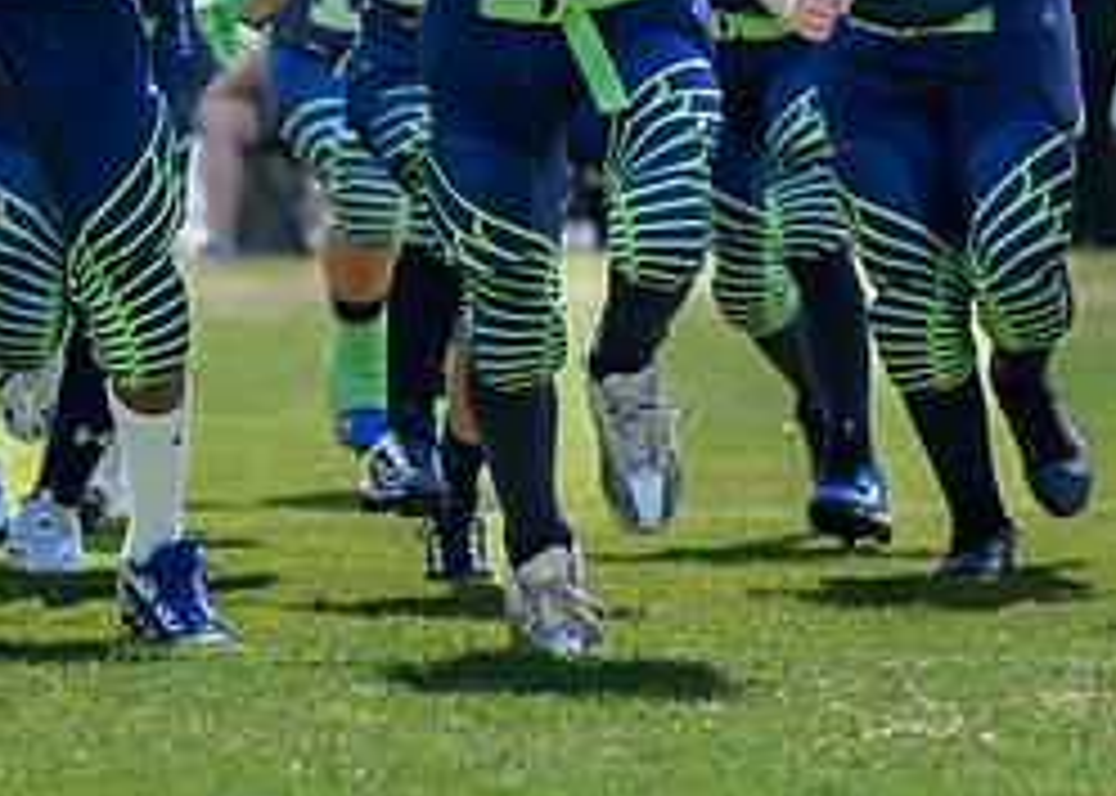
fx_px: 12611
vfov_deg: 3.6
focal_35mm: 398
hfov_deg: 5.1
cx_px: -35
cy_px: 106
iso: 100
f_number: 2.8
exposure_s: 1/1250
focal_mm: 79
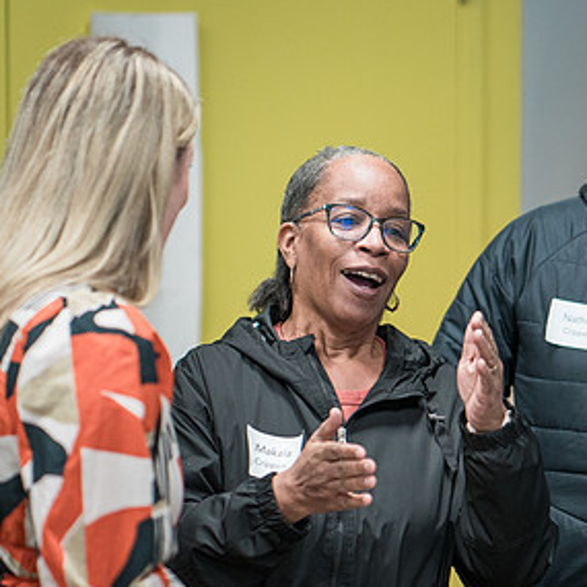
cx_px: 424
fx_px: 3070
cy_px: 362
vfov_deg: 10.9
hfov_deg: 10.9
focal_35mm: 160
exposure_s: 1/200
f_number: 2
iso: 1600
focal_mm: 85
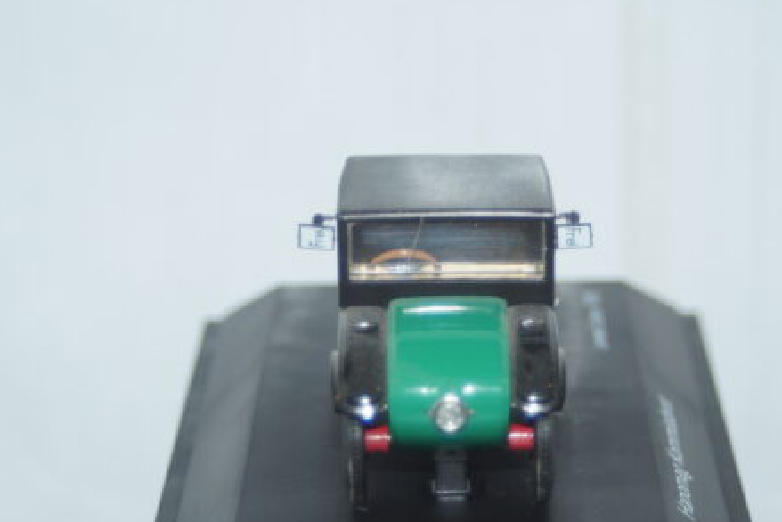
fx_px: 2673
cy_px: 331
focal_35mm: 123
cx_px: 442
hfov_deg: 16.6
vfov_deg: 11.1
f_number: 5.6
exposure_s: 1/60
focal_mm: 60
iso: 320
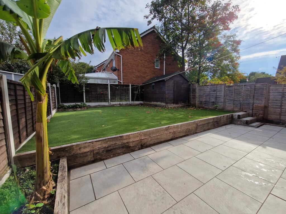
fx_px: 107
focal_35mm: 13
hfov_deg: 106.2
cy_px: 107
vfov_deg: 89.9
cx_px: 143
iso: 50
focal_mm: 2.2
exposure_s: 1/2008
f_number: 2.2
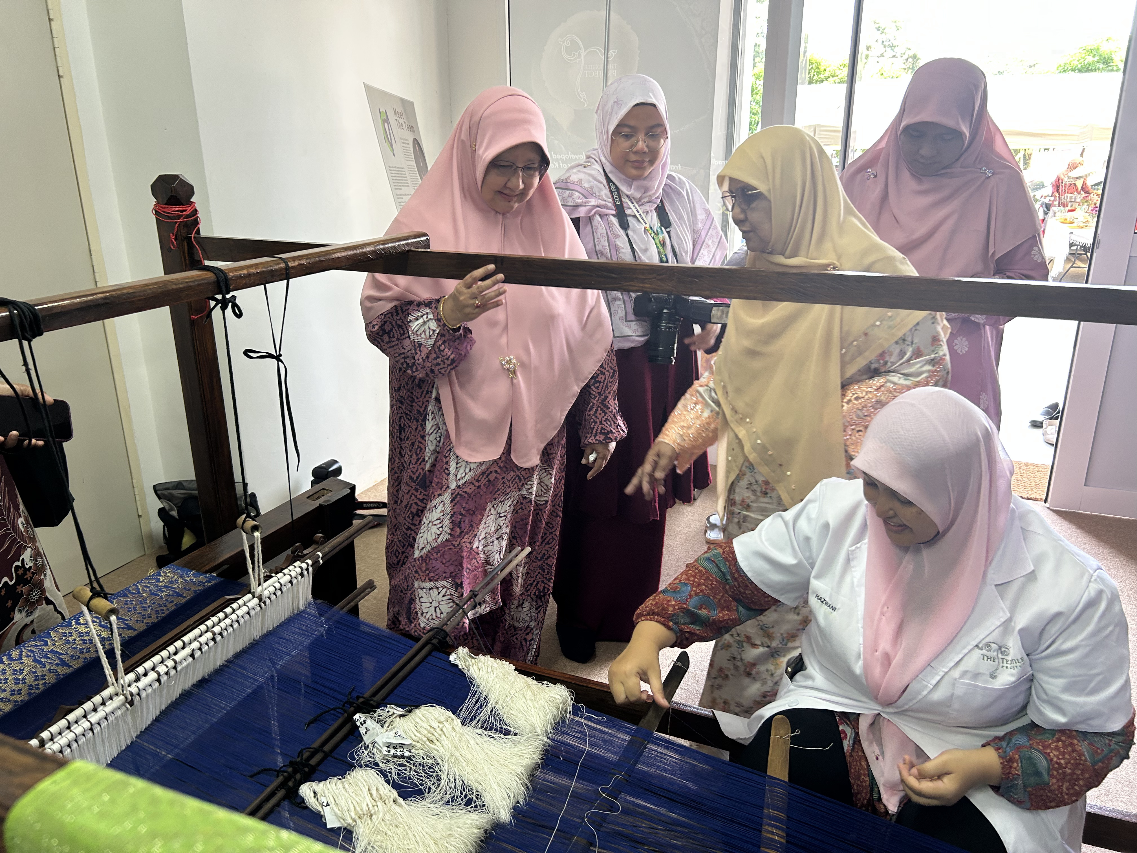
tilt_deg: -18.1
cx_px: 568
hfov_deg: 67.3
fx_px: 854
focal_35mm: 26
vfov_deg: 53.1
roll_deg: +0.5
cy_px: 426
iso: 125
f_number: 1.5
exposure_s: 1/100
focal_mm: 5.7
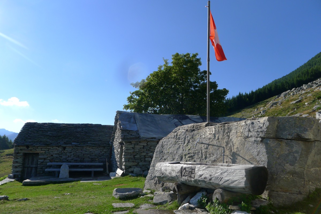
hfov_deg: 73.7
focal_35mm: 24
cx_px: 160
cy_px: 107
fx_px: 214
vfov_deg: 53.2
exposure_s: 1/800
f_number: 4
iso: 80
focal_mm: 5.1
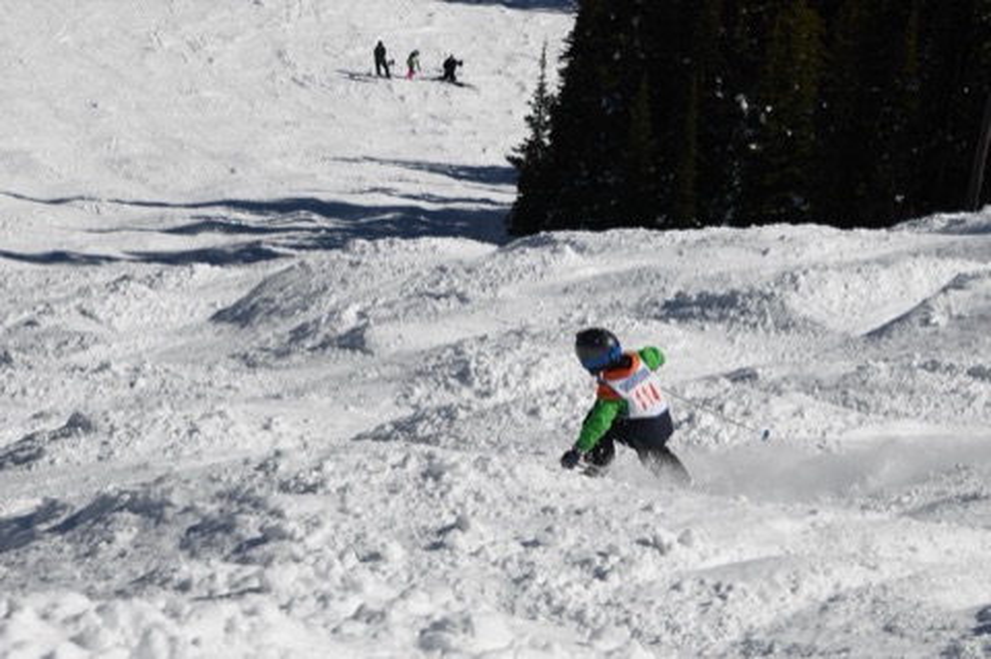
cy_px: 330
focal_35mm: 174
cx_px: 496
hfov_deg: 11.8
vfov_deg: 7.9
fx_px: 4785
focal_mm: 116
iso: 400
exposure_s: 1/2000
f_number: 10
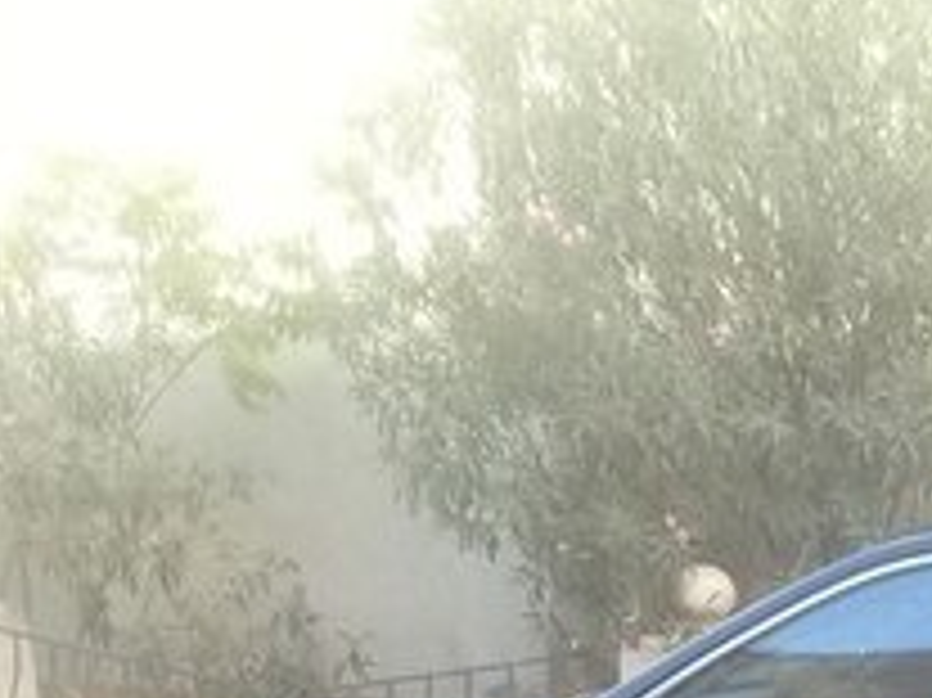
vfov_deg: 13.9
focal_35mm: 99
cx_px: 1180
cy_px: 1079
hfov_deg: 18.6
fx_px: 2664
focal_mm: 3.3
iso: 50
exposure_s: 1/100
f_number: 2.2
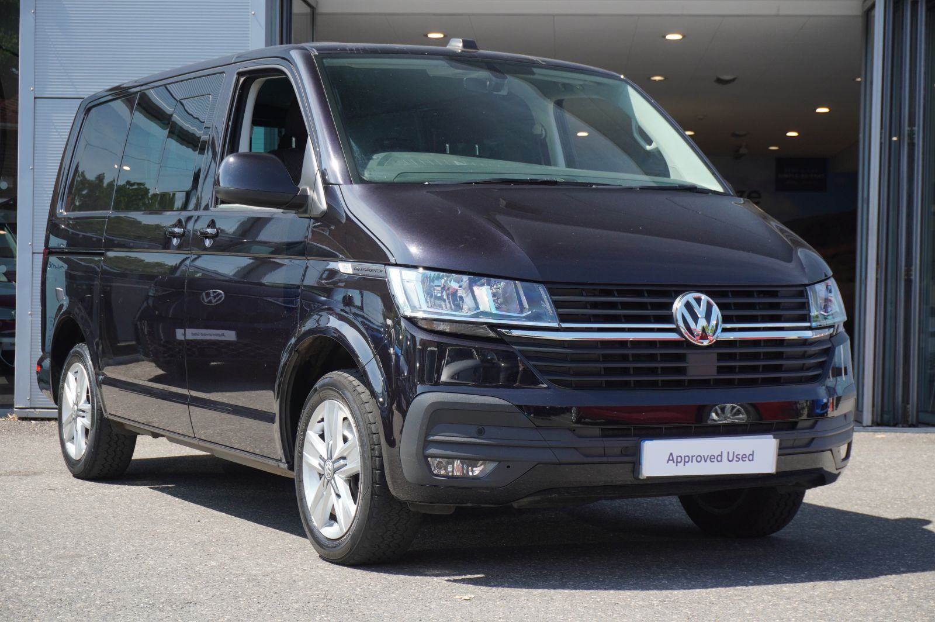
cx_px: 468
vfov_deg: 20.6
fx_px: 1713
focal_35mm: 66
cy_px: 311
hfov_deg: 30.5
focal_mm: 44
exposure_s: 1/400
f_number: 5.6
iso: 400
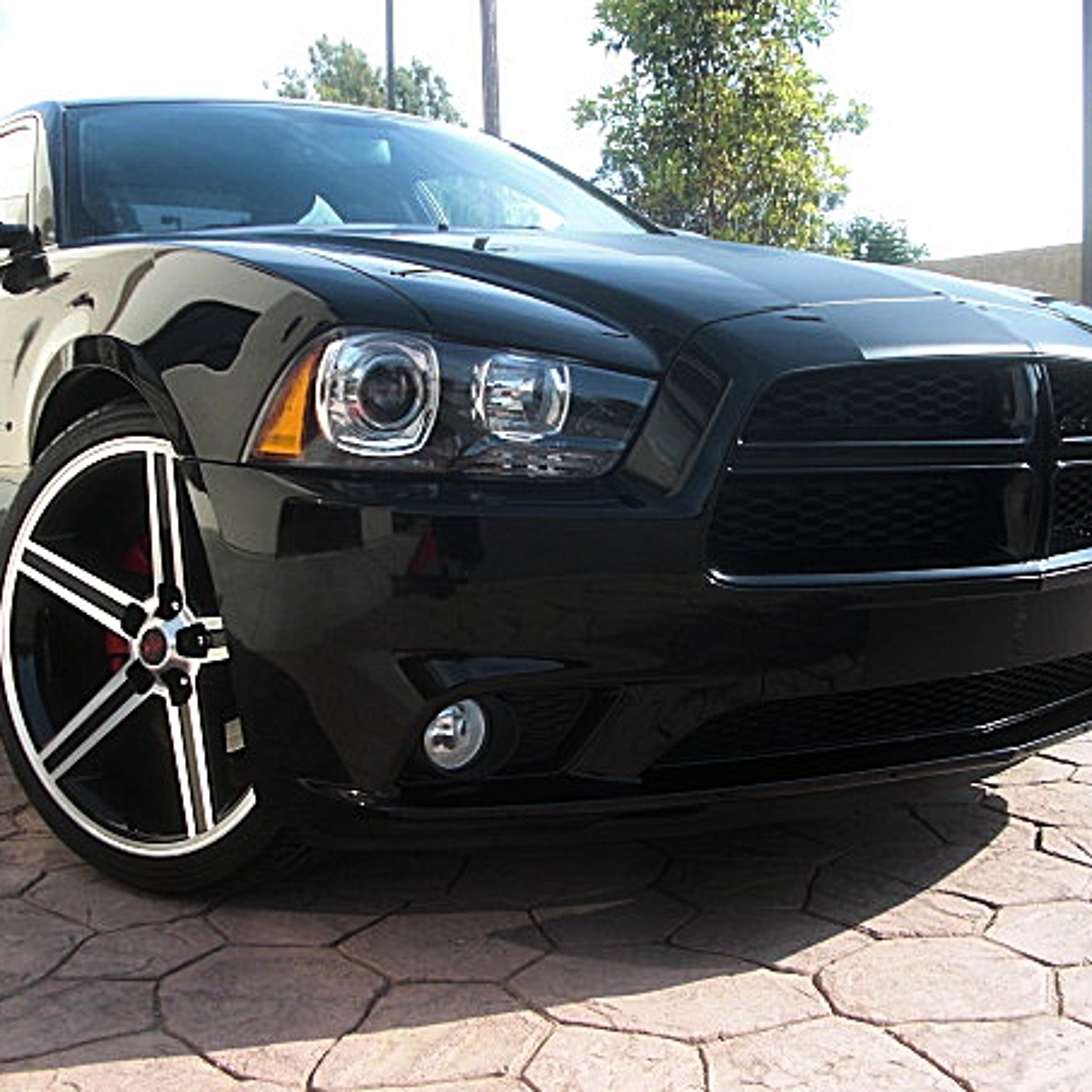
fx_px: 1606
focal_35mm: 45
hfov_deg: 37.5
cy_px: 552
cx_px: 526
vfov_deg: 37.6
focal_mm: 6.3
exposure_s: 1/320
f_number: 2.8
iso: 50
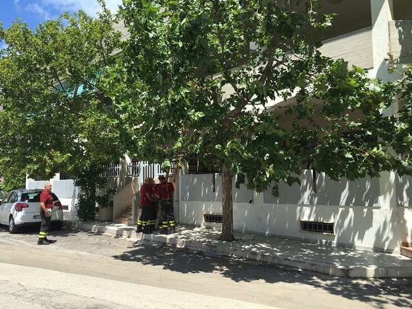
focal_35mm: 29
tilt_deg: +4.3
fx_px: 345
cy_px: 154
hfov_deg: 61.7
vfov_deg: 48.2
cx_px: 206
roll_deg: +1.3
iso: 25
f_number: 2.2
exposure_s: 1/1012
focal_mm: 4.15
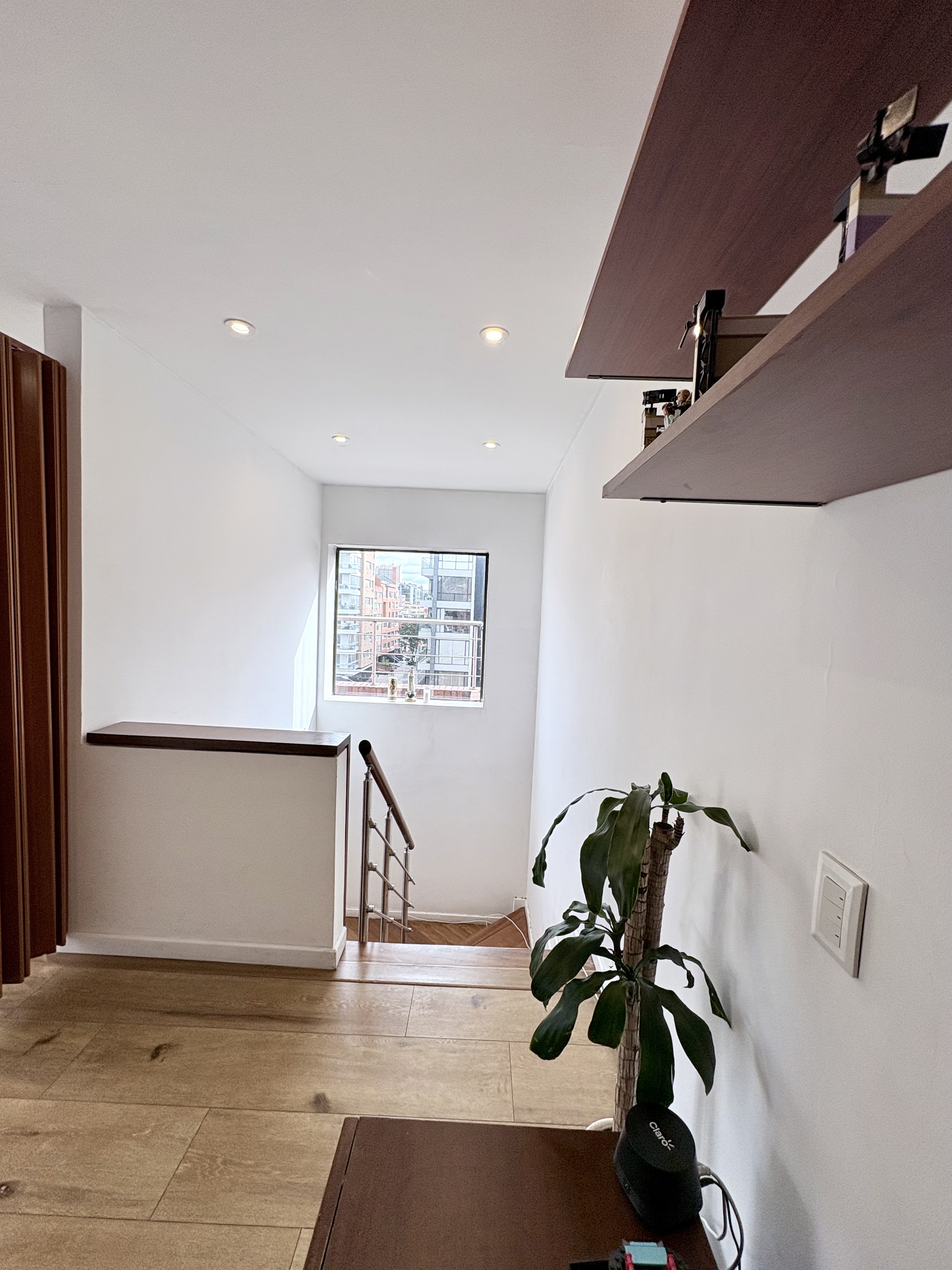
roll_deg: -2.7
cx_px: 476
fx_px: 513
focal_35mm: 14
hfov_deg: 85.7
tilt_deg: -3.0
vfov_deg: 102.1
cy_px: 635
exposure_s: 1/141
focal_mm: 2.22
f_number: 2.2
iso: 64
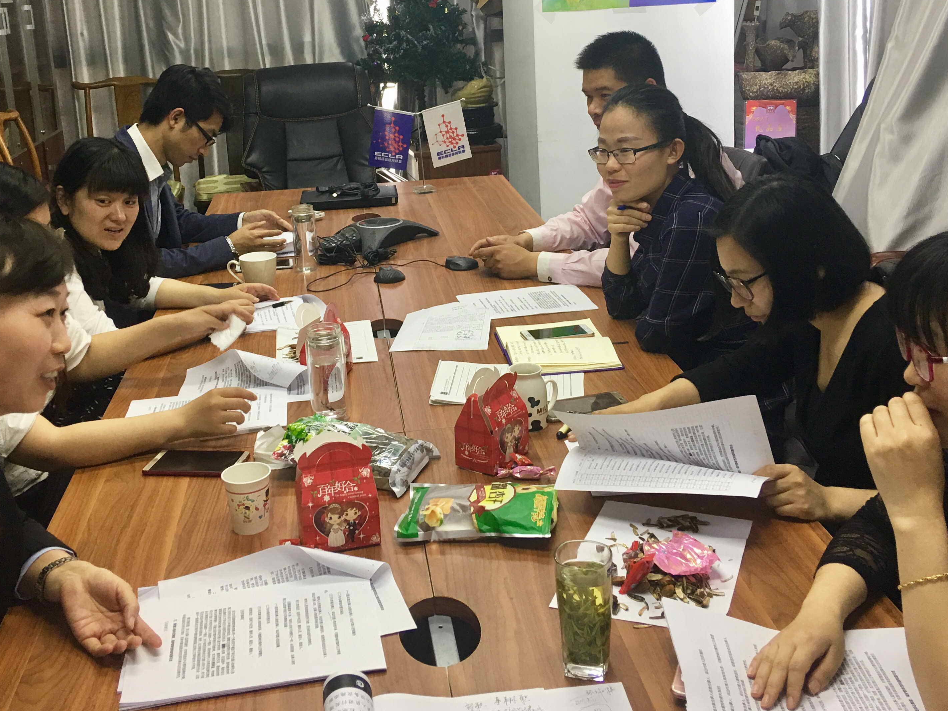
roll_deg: +2.7
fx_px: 1123
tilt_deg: -12.9
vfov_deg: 34.8
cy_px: 238
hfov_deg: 45.8
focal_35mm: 41
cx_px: 447
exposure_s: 1/17
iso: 32
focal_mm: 4.15
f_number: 2.2
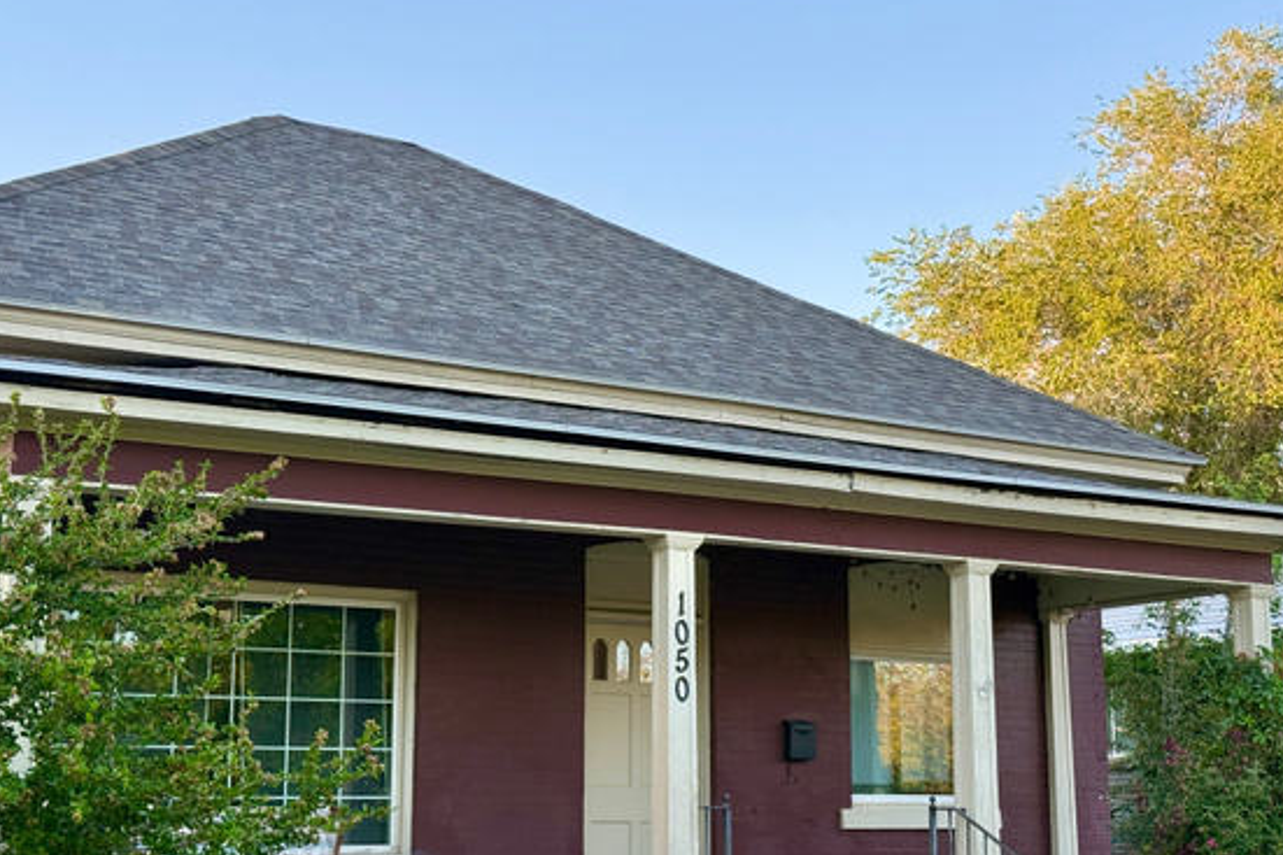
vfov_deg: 23.4
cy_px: 471
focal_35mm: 58
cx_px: 701
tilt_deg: +9.3
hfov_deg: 34.5
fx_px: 2066
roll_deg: +0.2
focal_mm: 6.76
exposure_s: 1/320
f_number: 1.78
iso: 64
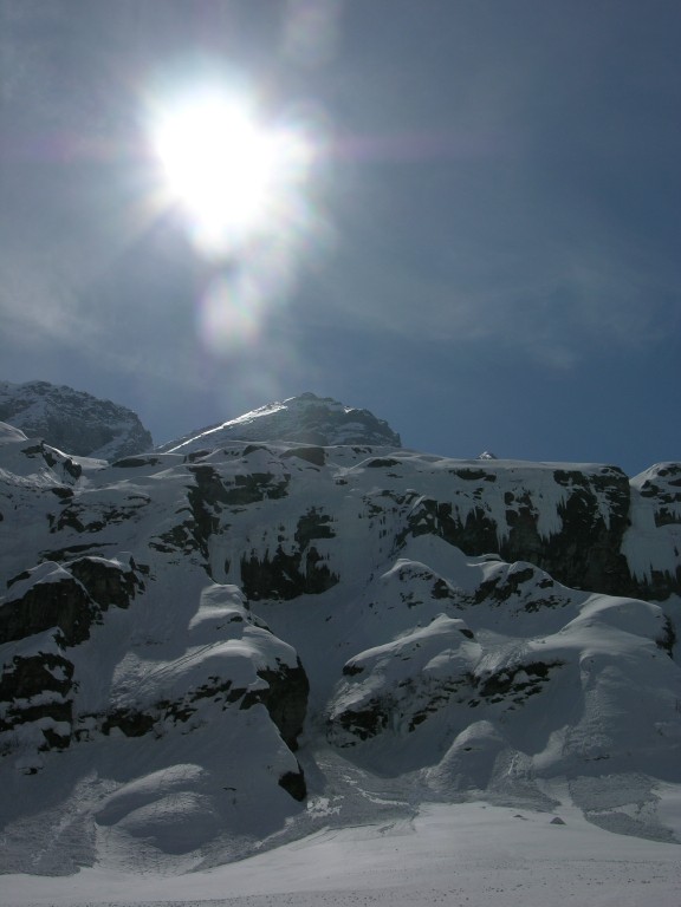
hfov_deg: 29.1
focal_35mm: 50
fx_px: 1312
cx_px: 340
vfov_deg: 38.2
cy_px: 454
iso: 50
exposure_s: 1/1116
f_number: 7.6
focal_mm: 12.7
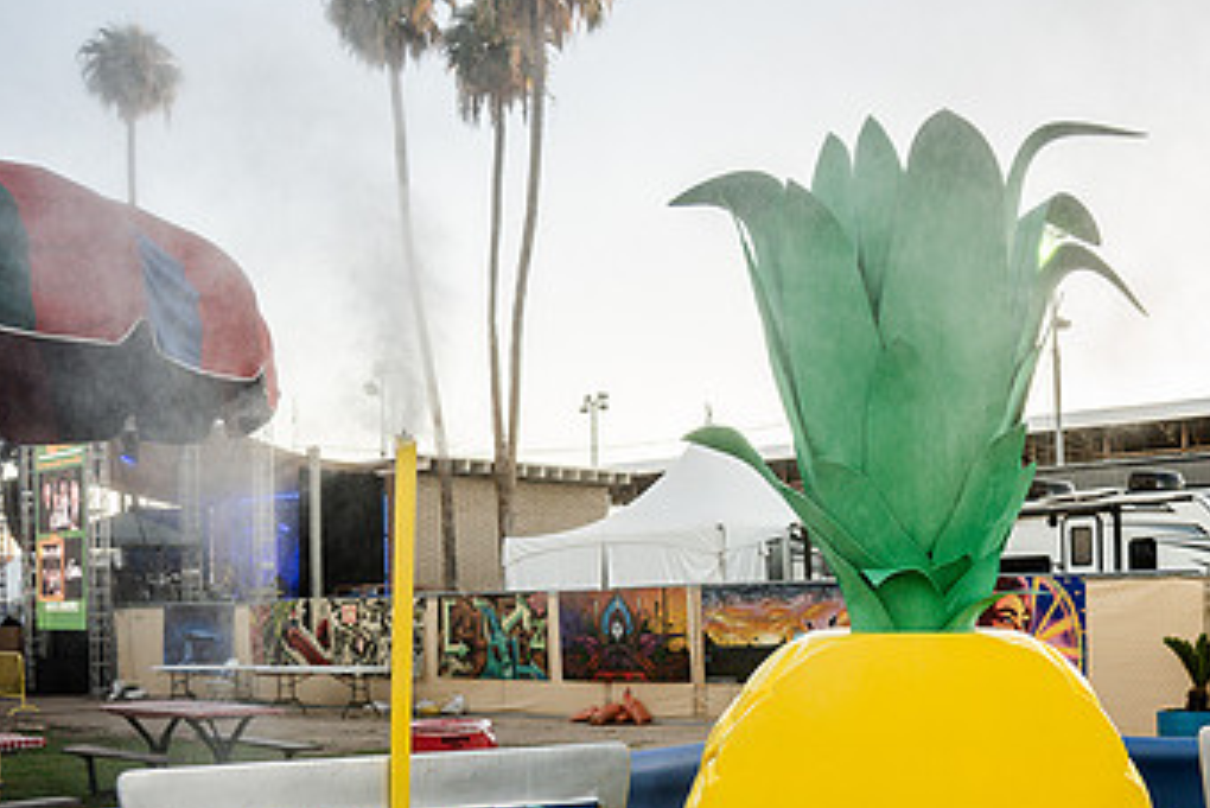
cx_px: 932
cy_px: 639
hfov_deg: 45.5
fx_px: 1379
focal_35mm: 41
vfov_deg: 31.9
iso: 320
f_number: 4
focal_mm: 24
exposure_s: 1/200
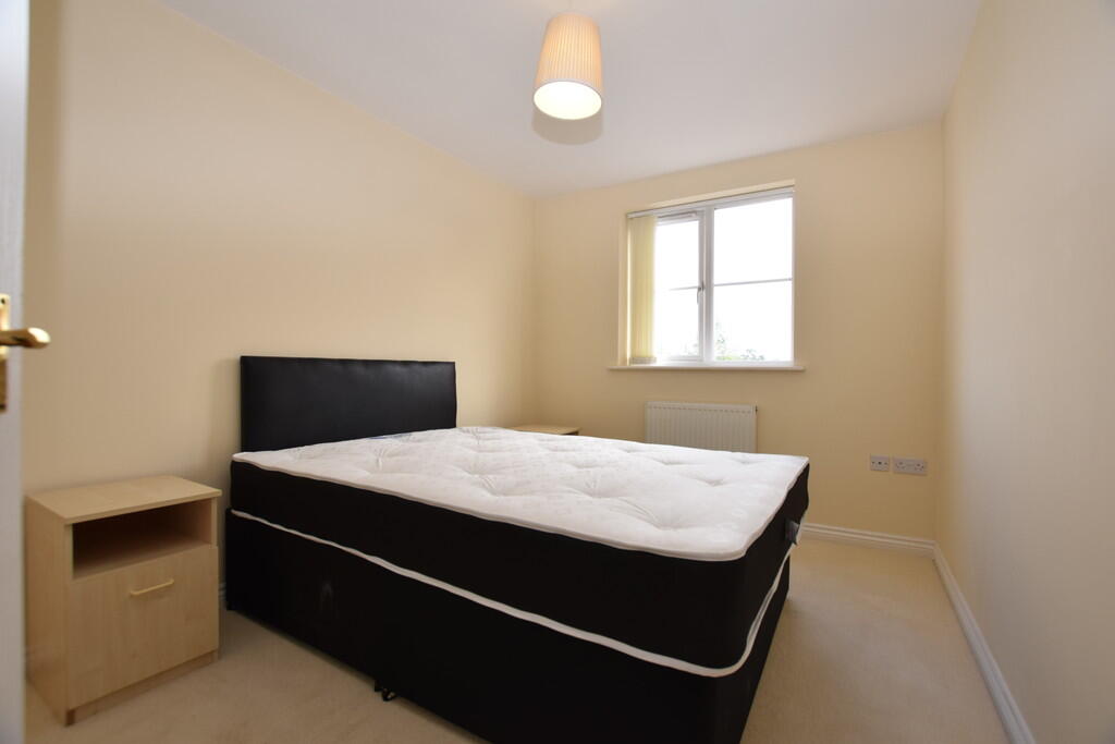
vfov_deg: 77.3
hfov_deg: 100.4
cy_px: 372
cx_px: 558
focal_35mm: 15
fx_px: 465
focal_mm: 10
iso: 450
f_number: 5.6
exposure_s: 1/125
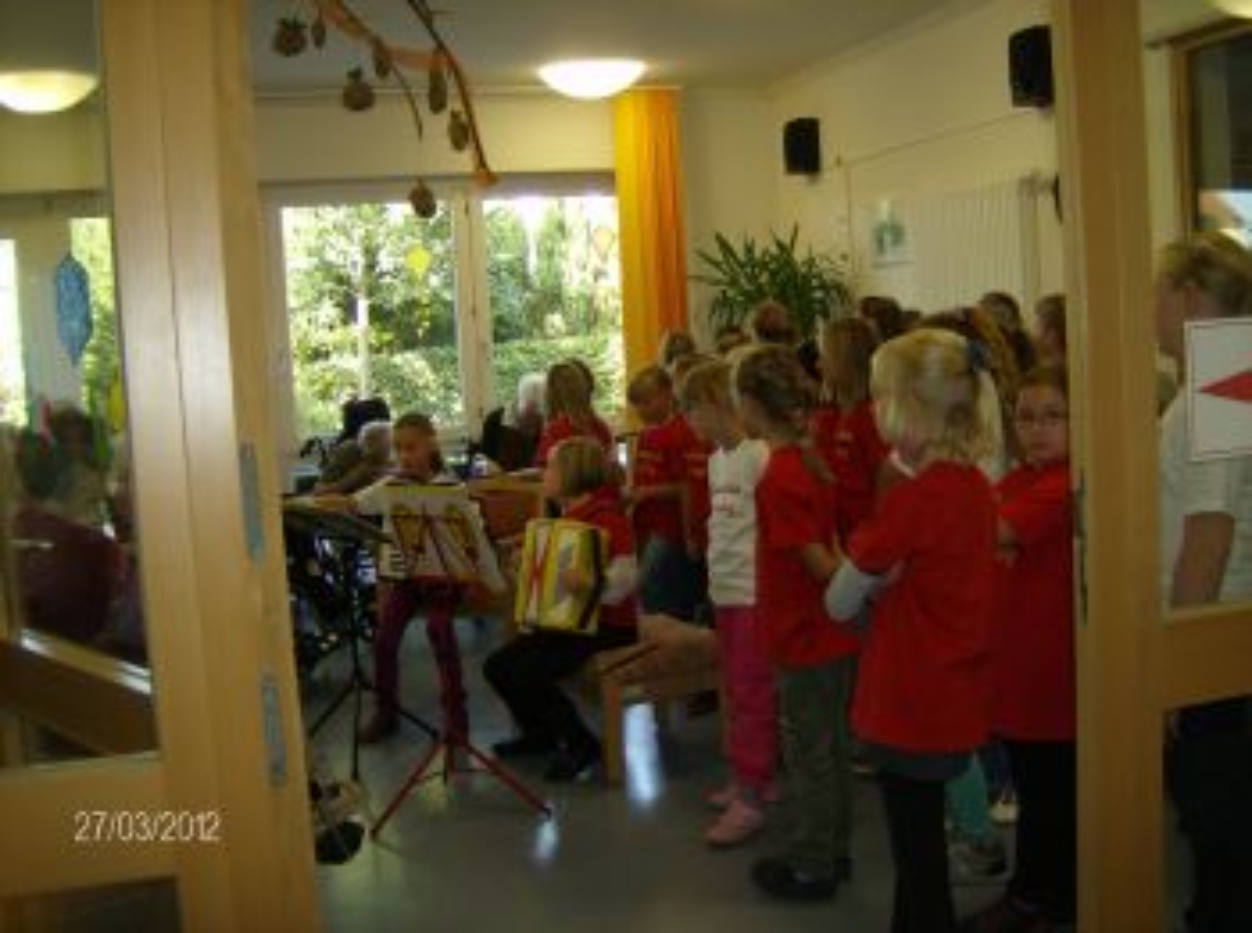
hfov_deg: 51.4
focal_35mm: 36
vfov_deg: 39.5
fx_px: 1299
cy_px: 466
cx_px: 626
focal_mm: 6
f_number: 2.8
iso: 200
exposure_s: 1/60
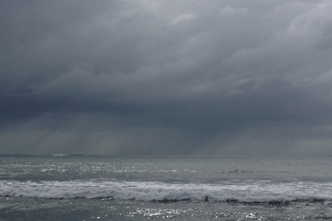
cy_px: 113
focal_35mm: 79
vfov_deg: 17.3
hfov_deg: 25.6
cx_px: 121
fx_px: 729
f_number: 2.4
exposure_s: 1/5025
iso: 50
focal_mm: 4.28
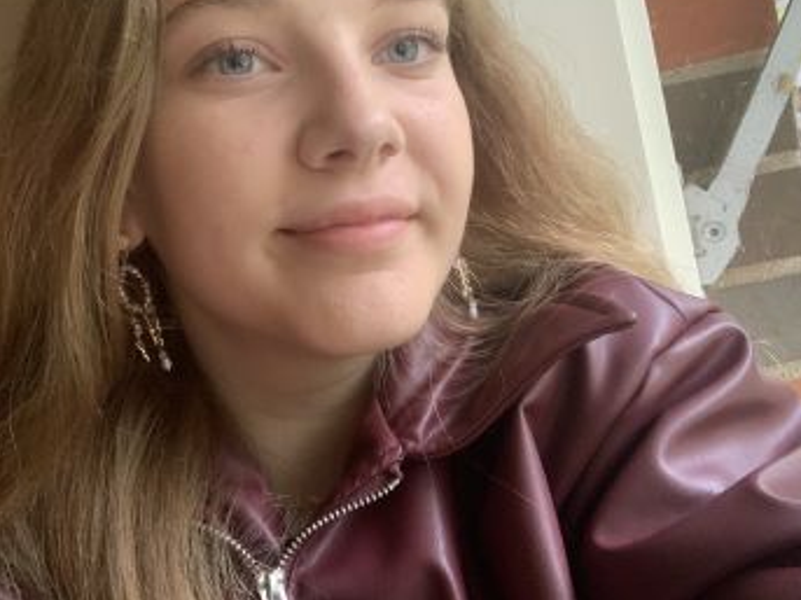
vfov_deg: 34.1
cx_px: 374
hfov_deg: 44.8
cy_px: 215
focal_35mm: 42
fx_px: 972
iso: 200
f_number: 2.2
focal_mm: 2.87
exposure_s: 1/60
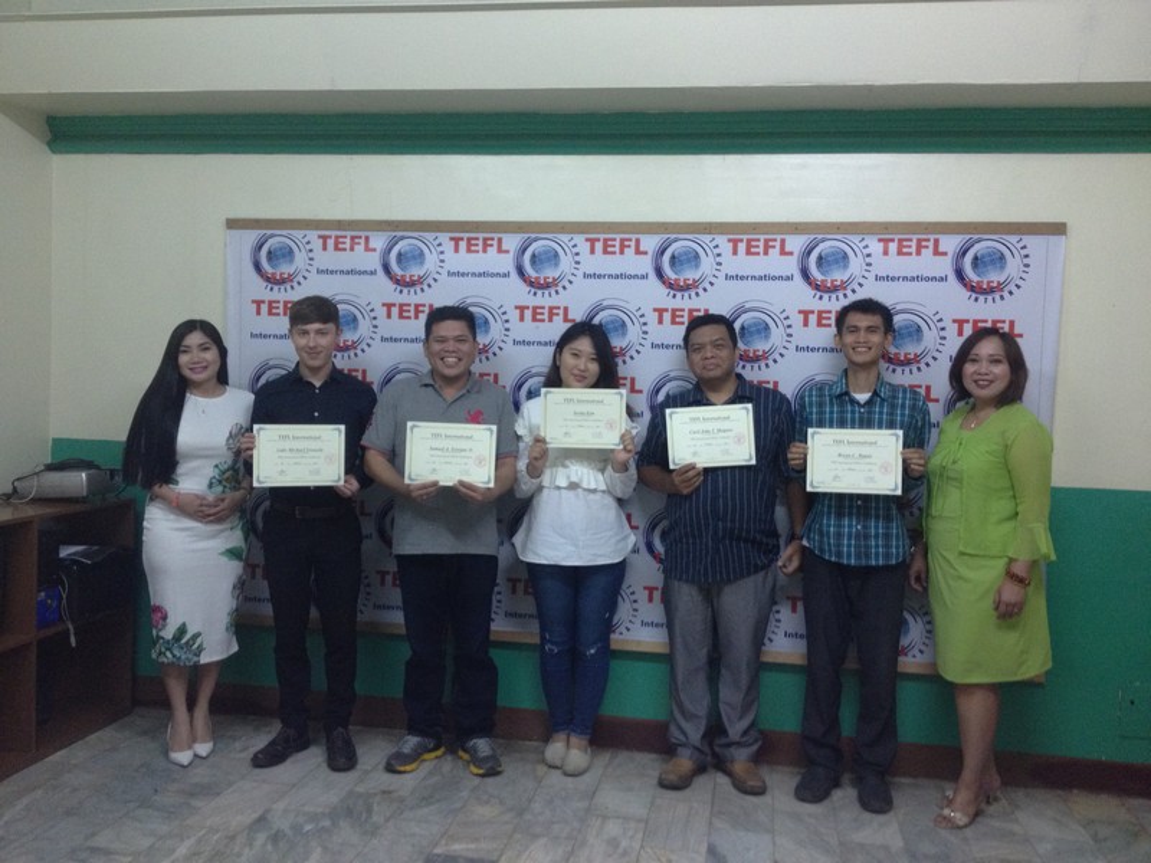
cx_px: 576
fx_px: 1164
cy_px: 432
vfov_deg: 40.7
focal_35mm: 35
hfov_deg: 52.6
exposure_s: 1/20
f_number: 2.4
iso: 250
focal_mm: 4.28
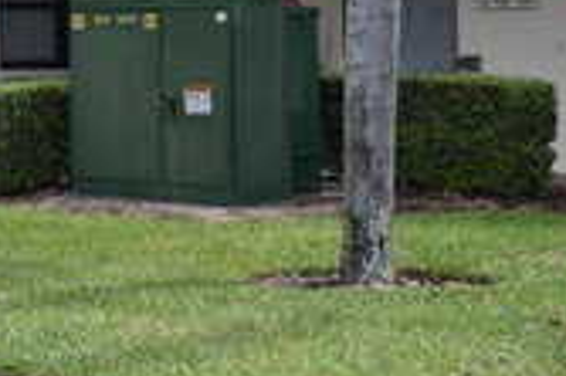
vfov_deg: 9.1
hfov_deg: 13.7
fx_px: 2309
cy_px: -156
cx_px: -44
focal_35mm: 147
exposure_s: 1/250
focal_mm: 34
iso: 200
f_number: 8
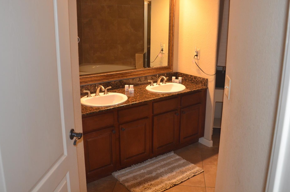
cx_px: 148
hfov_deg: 60.4
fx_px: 249
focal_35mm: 31
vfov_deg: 42.0
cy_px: 83
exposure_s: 1/60
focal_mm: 18
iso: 800
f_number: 3.5
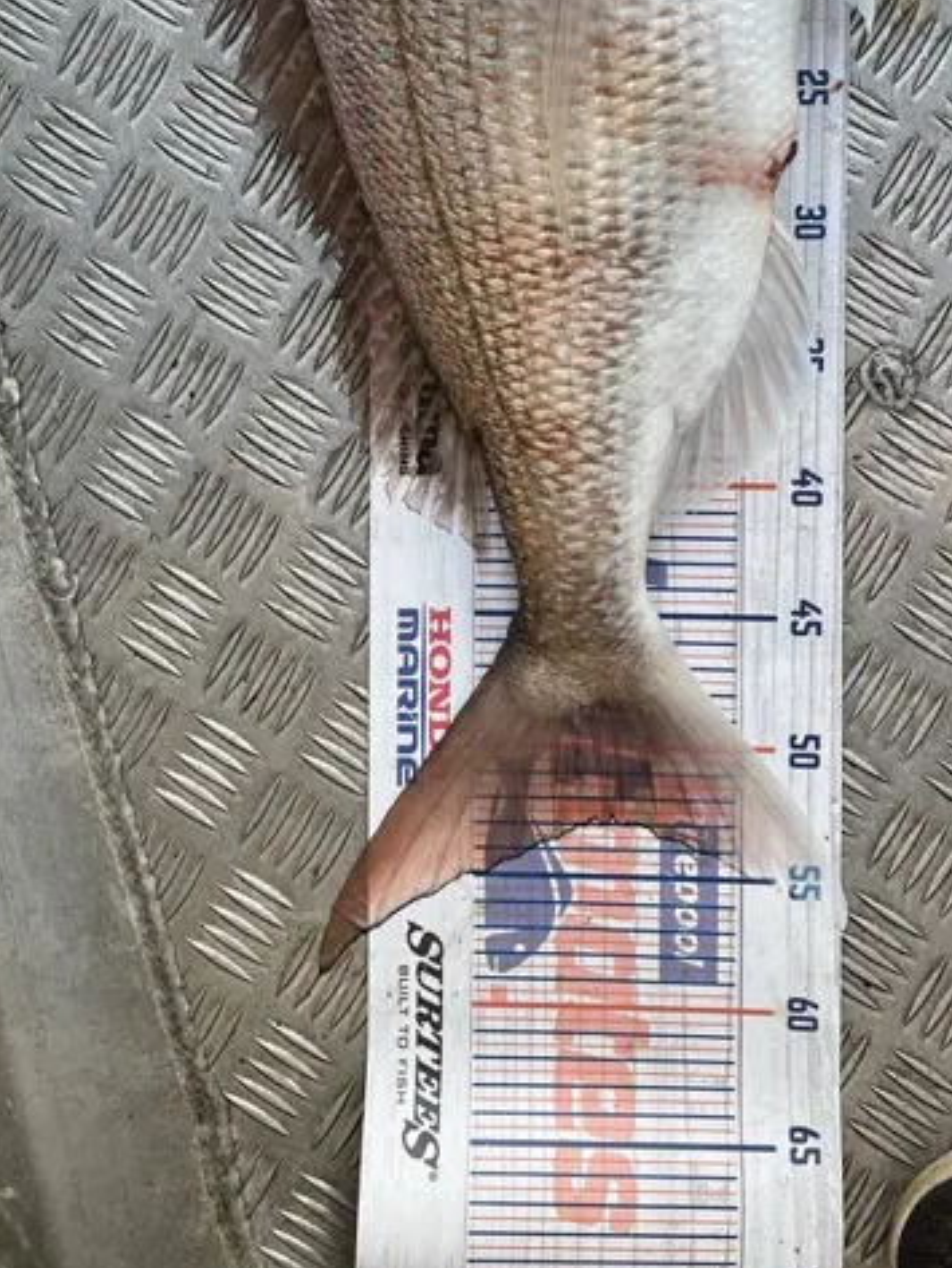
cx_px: 518
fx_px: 1613
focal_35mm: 44
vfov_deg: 42.1
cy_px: 386
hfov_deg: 32.9
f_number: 1.6
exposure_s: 1/245
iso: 40
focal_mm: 5.1
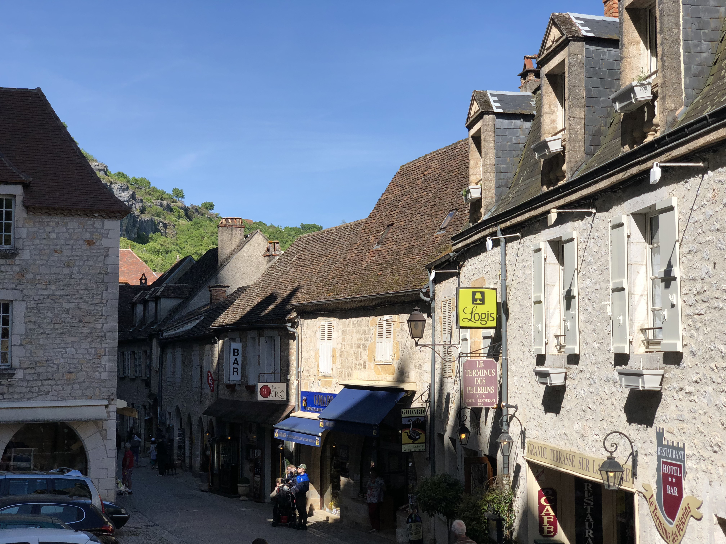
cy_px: 272
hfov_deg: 36.8
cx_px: 363
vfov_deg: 28.0
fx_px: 1091
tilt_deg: +4.9
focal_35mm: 52
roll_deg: +1.2
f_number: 2.4
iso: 16
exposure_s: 1/1171
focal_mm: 6
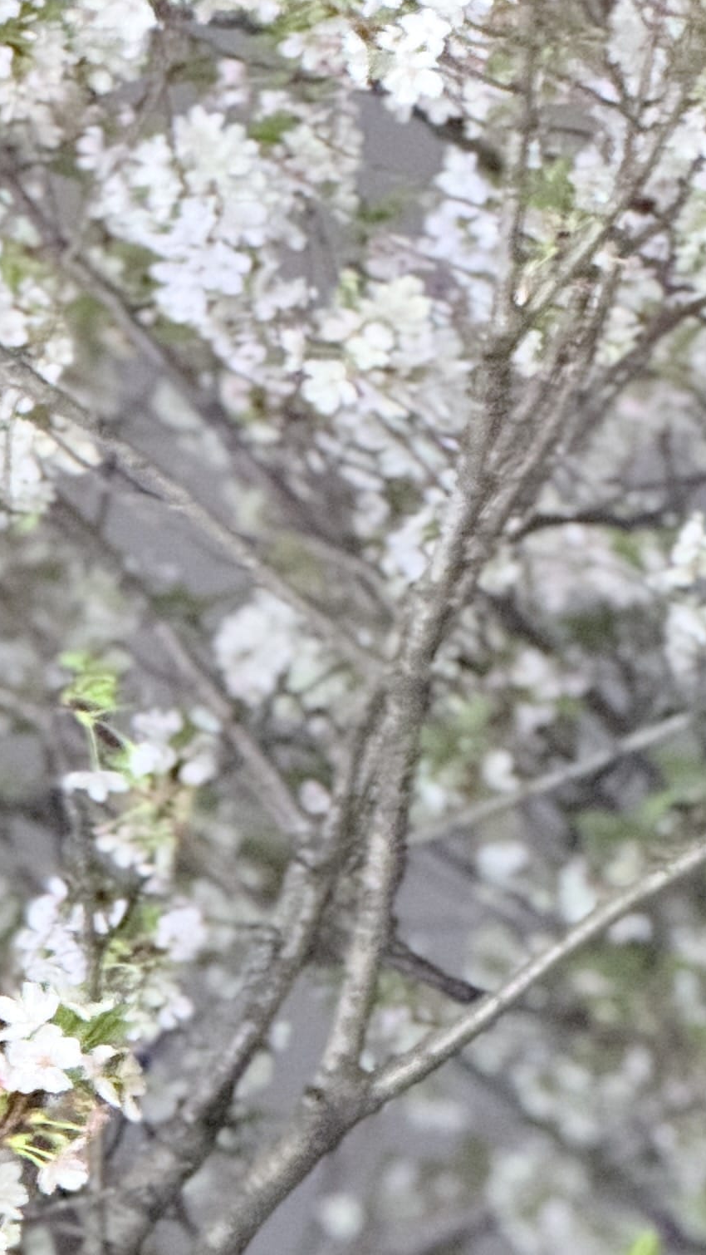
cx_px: -23
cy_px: 1169
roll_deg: -5.1
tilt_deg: +37.9
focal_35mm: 349
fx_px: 11608
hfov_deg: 3.5
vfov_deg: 6.2
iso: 1600
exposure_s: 1/25
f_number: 2.8
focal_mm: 15.66
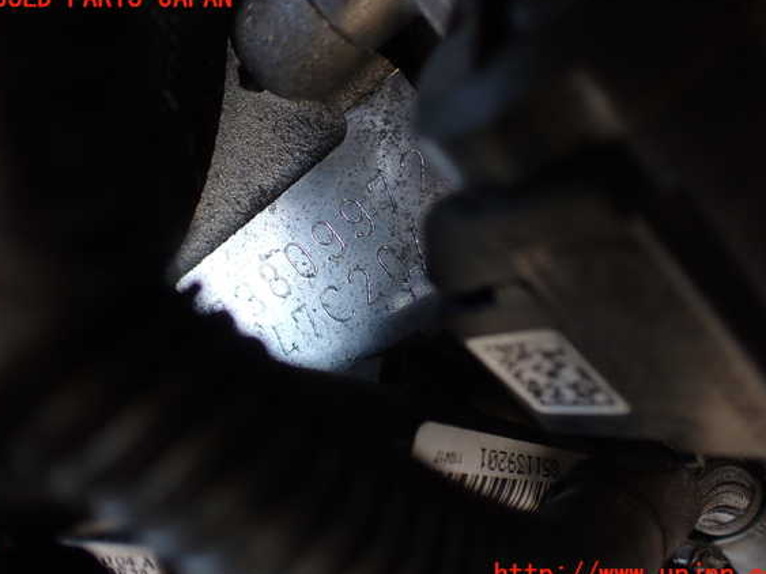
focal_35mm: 32
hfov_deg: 56.8
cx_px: 393
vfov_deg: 44.1
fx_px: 708
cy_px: 287
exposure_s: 1/125
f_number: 2.3
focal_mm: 5.4
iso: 160
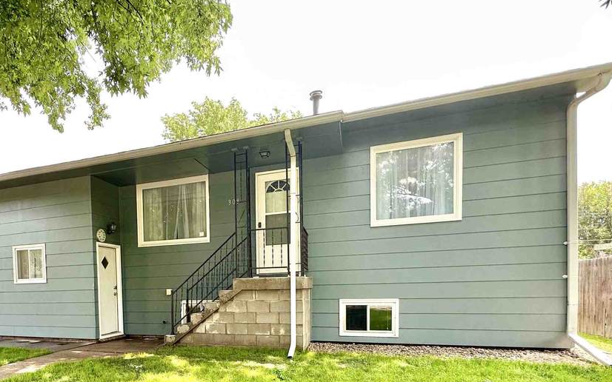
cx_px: 189
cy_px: 306
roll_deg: +2.1
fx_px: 384
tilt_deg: -2.5
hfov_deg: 74.0
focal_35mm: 23
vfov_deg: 49.8
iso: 40
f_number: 2.2
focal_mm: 2.22
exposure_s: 1/129
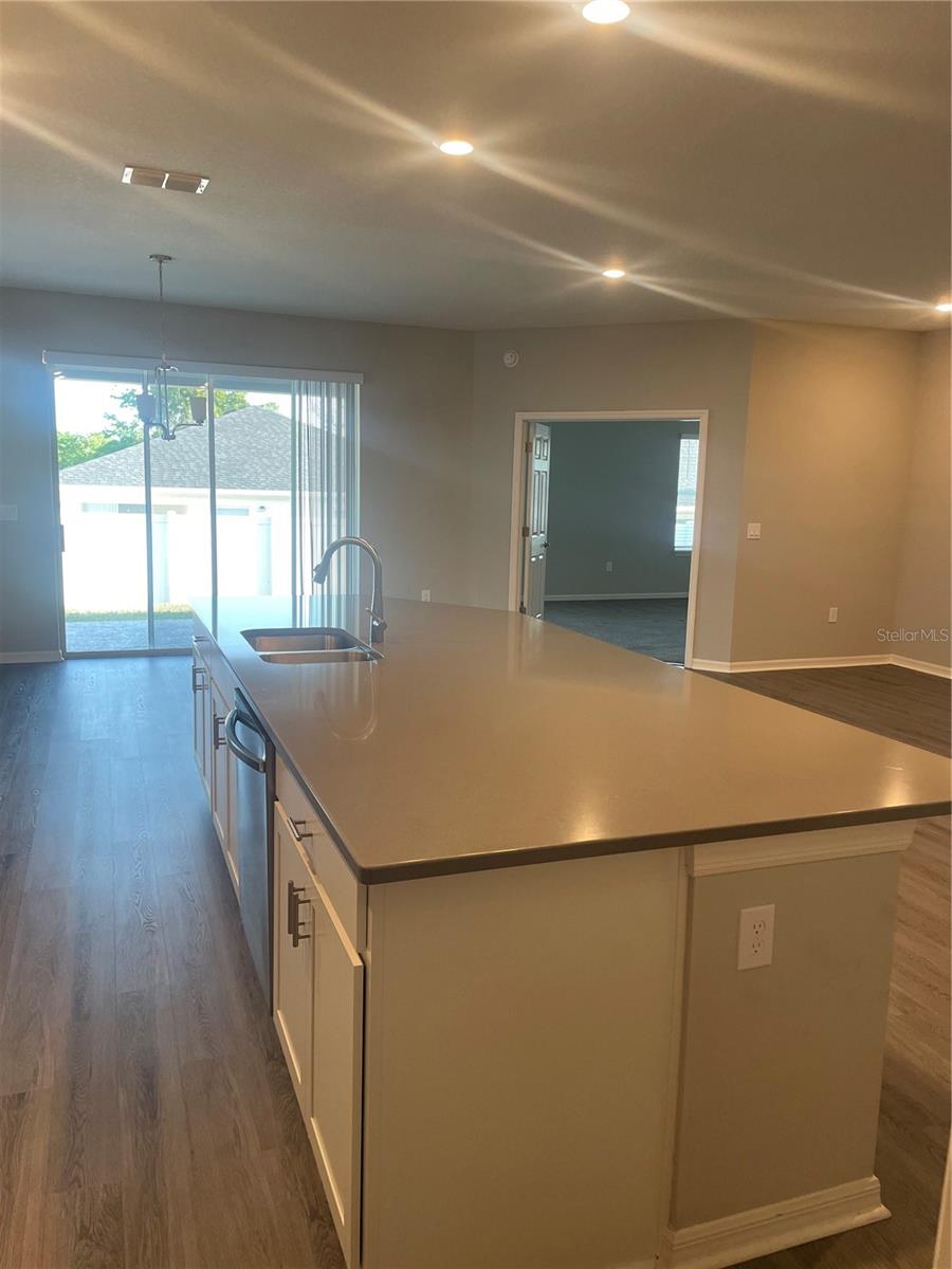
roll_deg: -2.5
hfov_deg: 53.1
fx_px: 953
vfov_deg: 67.3
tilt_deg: -9.0
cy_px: 634
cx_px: 476
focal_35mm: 26
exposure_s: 1/120
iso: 125
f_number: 1.6
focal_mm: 4.2
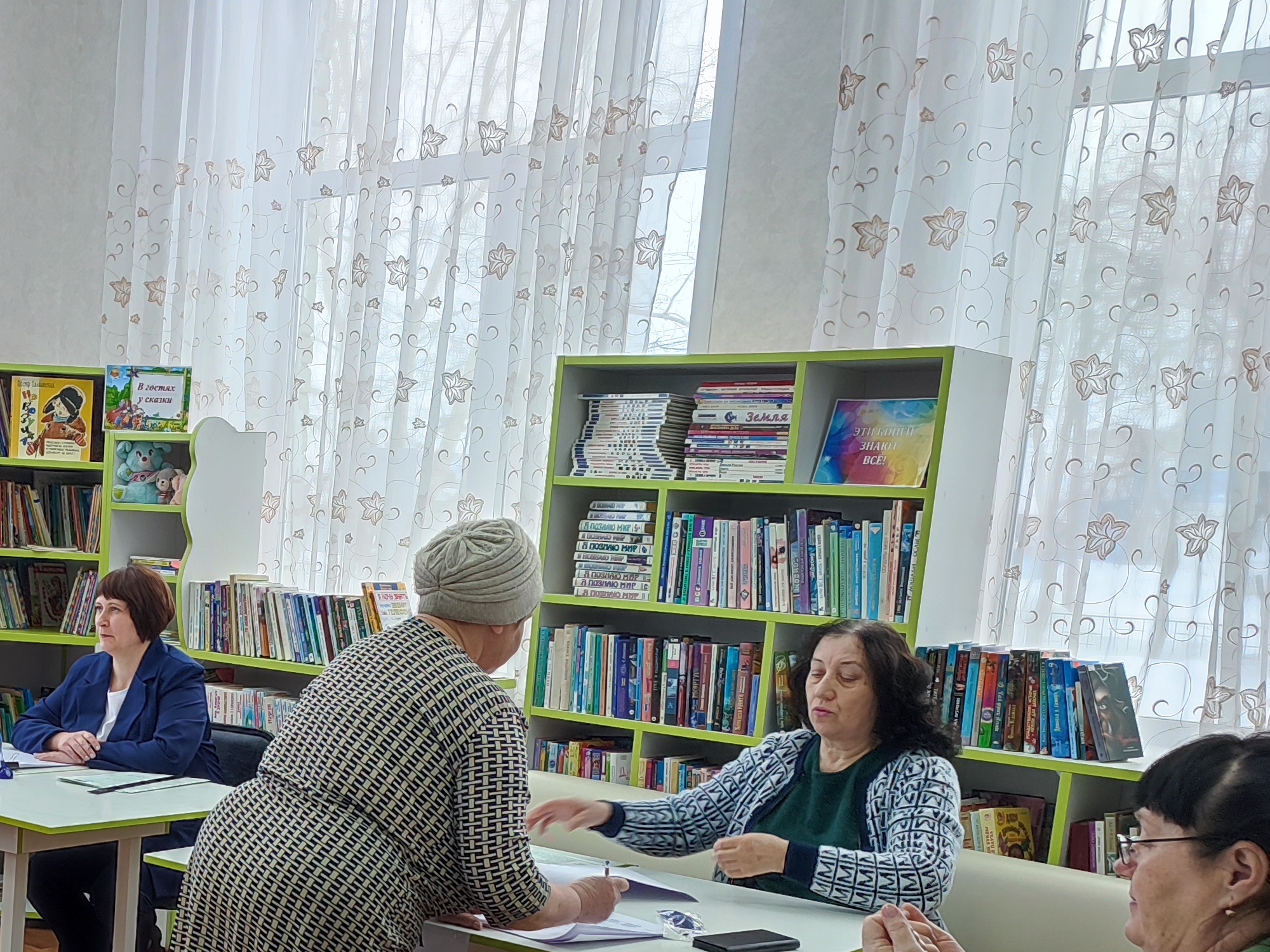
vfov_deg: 28.2
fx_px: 1834
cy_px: 827
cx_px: 114
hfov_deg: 35.8
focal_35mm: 50
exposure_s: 1/50
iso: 248
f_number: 1.9
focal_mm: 6.04
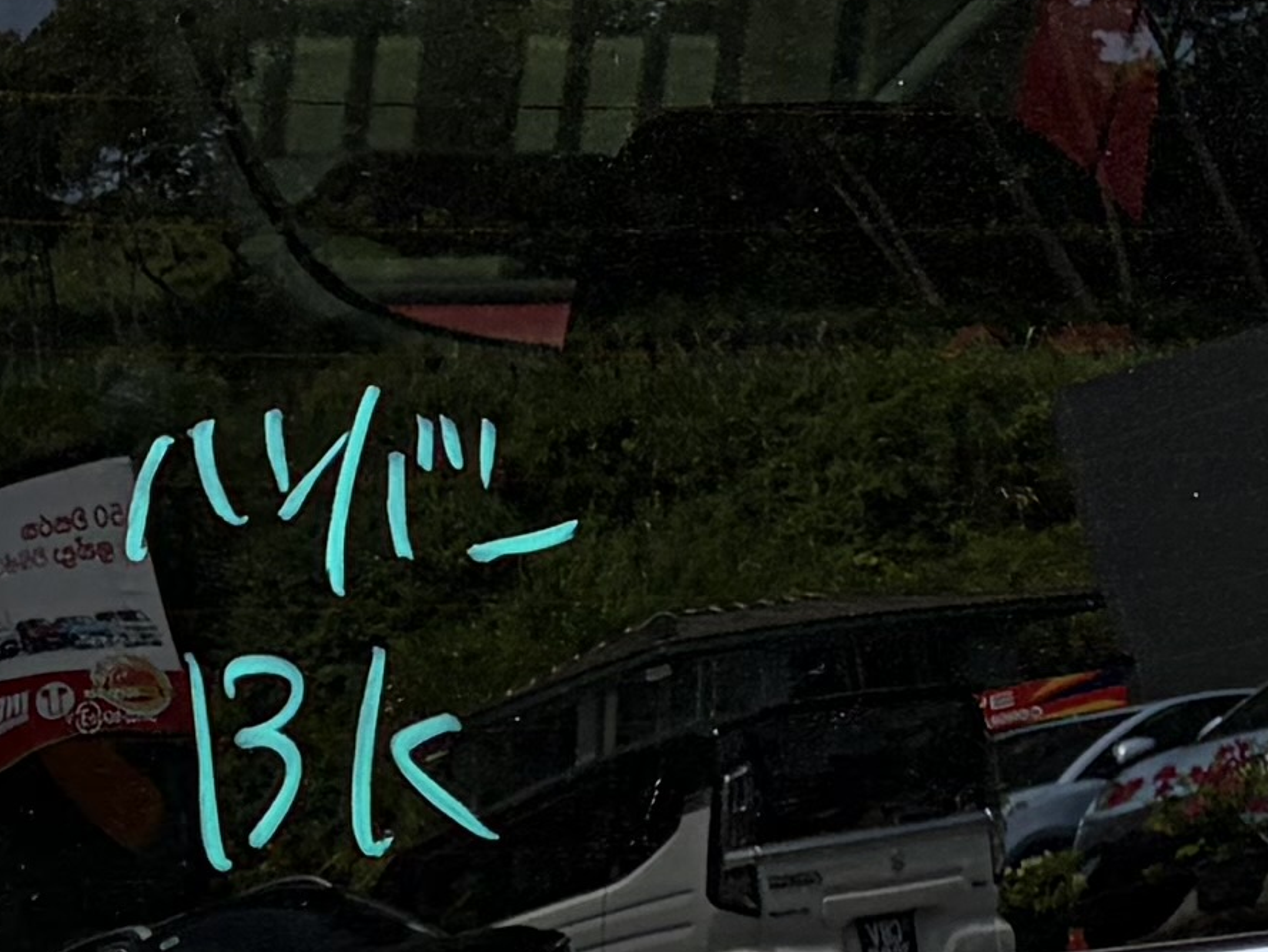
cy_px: 1323
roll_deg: -4.5
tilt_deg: -13.0
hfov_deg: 11.4
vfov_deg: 8.7
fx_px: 6118
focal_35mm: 167
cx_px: -569
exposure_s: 1/1799
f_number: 1.6
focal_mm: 5.96
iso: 50
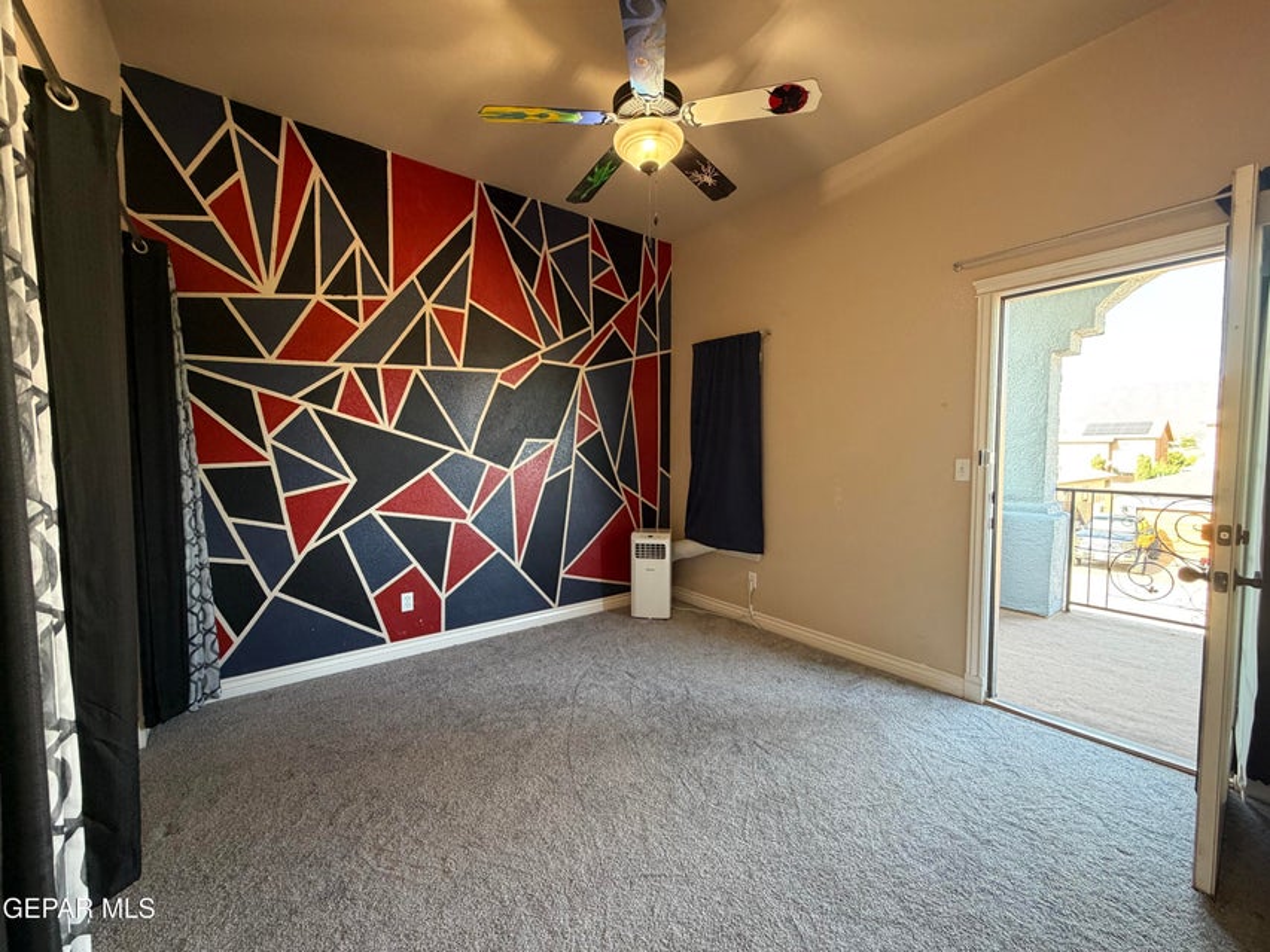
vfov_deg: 85.7
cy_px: 476
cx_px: 635
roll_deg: -0.2
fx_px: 514
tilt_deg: -2.9
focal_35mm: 14
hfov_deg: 102.1
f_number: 2.2
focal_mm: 2.22
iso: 320
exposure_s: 1/60
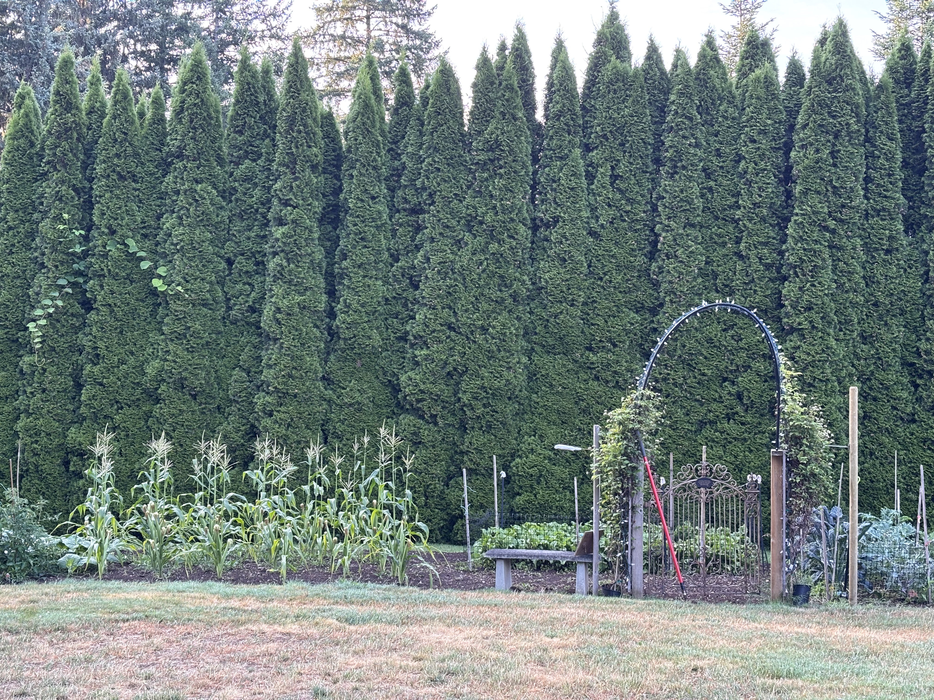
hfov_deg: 36.8
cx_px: 467
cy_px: 350
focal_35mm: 52
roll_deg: -0.4
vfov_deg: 28.0
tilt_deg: +1.1
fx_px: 1403
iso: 50
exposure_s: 1/72
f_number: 1.6
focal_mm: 5.96
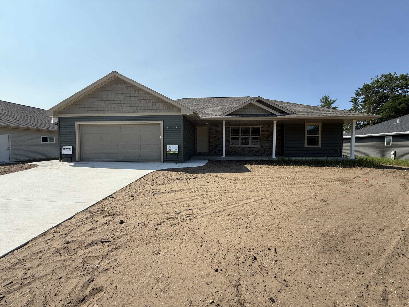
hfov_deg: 102.1
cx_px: 204
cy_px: 154
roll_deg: -1.0
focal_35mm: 14
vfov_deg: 85.7
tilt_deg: -1.2
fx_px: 165
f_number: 2.2
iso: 50
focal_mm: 2.22
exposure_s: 1/1285
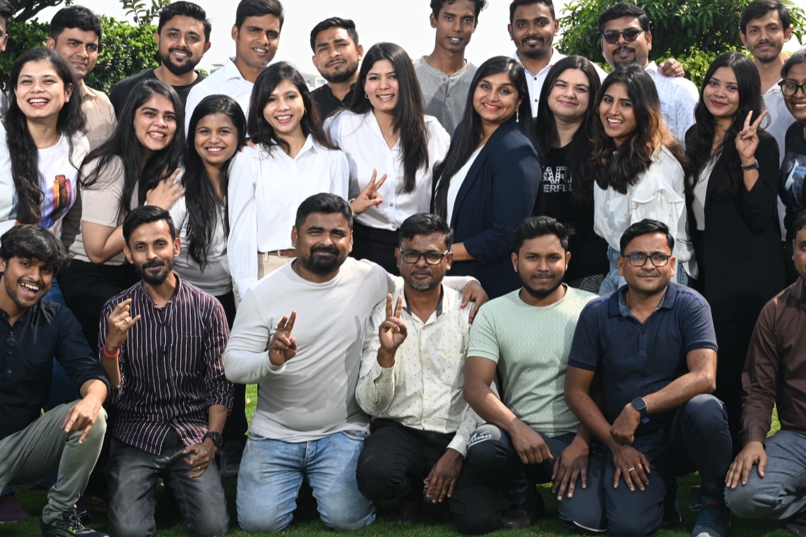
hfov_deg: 21.4
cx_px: 498
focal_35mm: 95
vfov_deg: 14.4
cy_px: 233
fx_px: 2127
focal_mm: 57
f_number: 11
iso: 250
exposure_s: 1/160
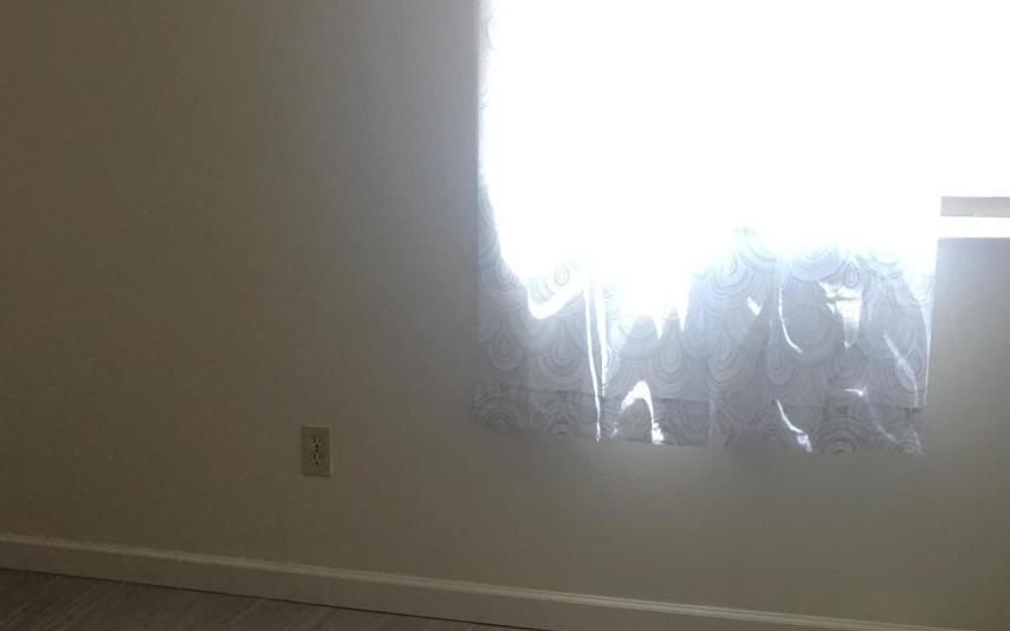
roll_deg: +1.7
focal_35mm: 72
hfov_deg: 27.9
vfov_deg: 17.4
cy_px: 717
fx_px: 1982
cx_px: 176
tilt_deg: -20.5
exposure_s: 1/30
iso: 25
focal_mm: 4.15
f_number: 2.2
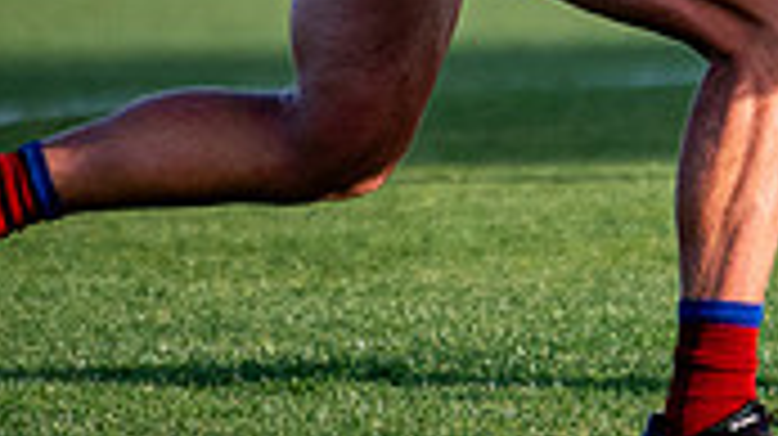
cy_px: -241
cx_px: 1266
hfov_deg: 1.1
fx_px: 42423
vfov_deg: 0.6
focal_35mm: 2058
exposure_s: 1/1600
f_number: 2.8
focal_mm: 200
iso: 200
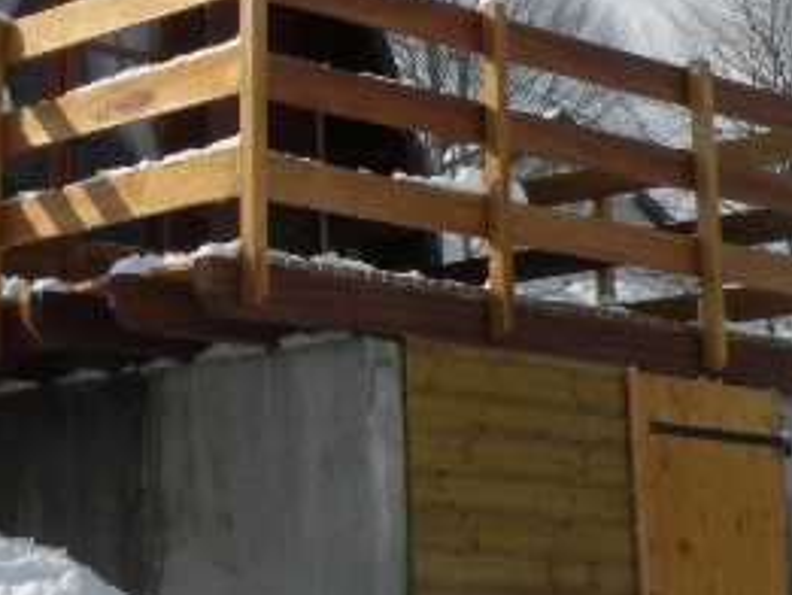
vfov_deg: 14.4
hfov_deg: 18.7
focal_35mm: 103
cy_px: 222
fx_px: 2358
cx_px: 42
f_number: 8
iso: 64
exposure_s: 1/327
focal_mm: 7.4
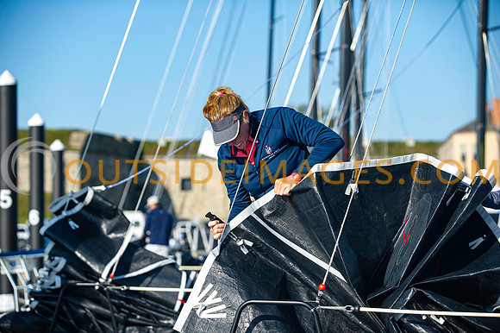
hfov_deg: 18.3
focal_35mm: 112
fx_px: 1555
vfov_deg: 12.2
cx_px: 250
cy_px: 166
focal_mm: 112
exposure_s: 1/1250
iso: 160
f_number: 4
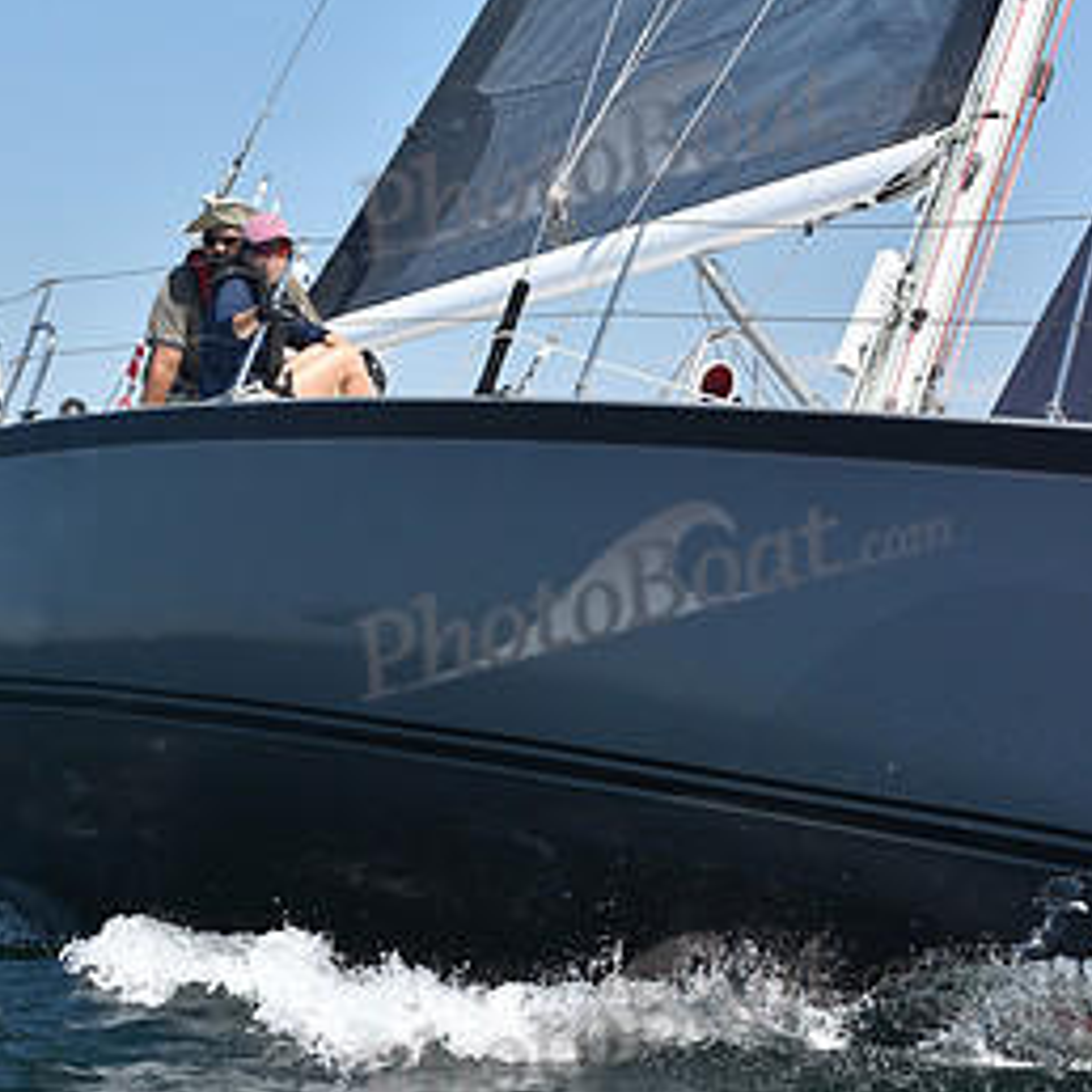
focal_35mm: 134
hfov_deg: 12.9
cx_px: 140
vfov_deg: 13.0
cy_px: 430
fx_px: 4783
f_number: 6.3
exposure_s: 1/1000
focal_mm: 70
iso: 200
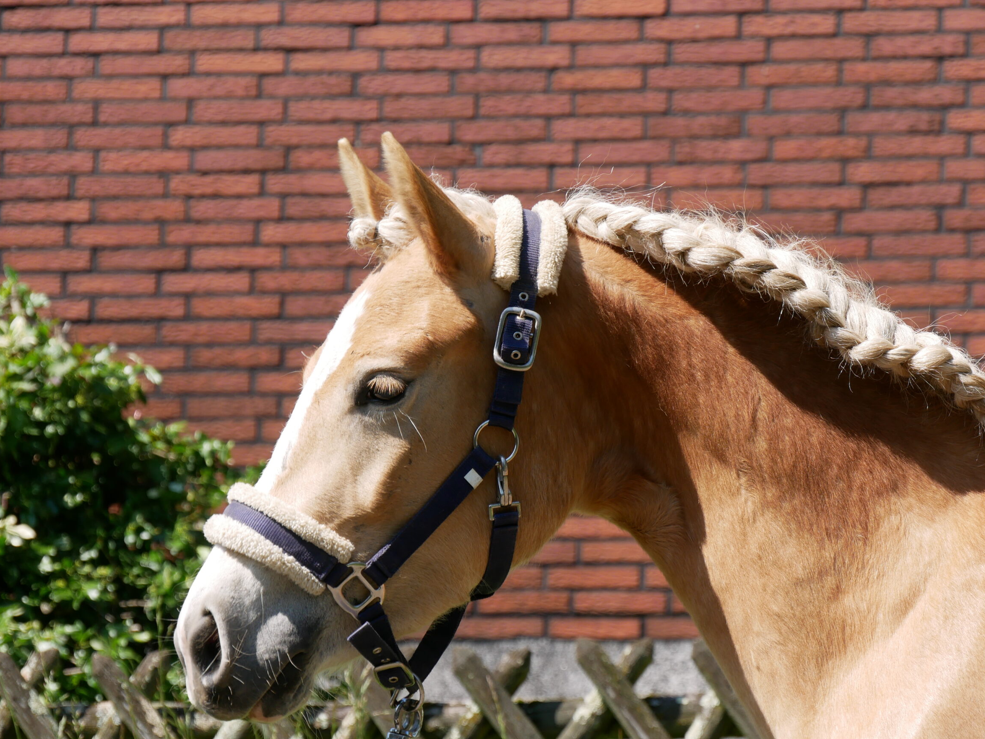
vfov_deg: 7.6
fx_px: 5548
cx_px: 506
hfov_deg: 10.1
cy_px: 385
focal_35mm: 195
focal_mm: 88
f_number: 6.3
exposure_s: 1/400
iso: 200
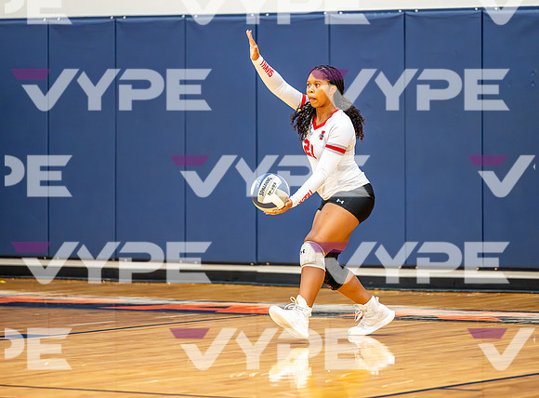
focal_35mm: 195
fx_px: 3026
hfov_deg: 10.2
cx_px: 295
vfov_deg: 7.5
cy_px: 181
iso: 5600
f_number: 2.8
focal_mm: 165
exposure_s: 1/800
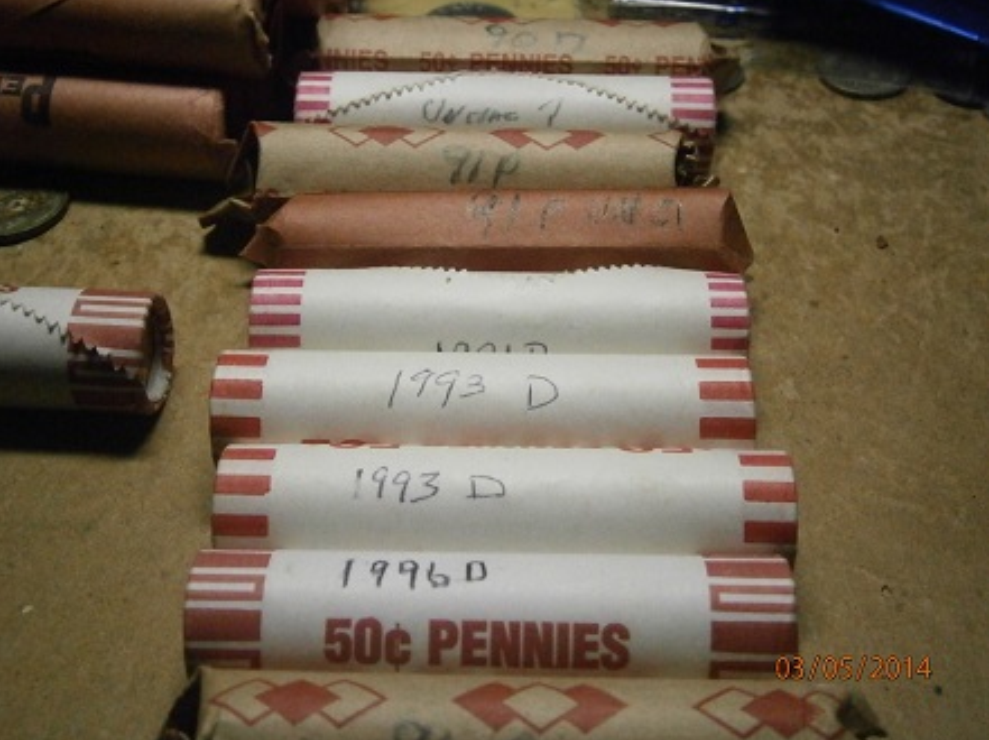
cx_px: 487
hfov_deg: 39.7
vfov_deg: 30.2
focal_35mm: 48
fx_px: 1370
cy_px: 369
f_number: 3.4
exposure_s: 1/160
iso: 800
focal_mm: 8.3
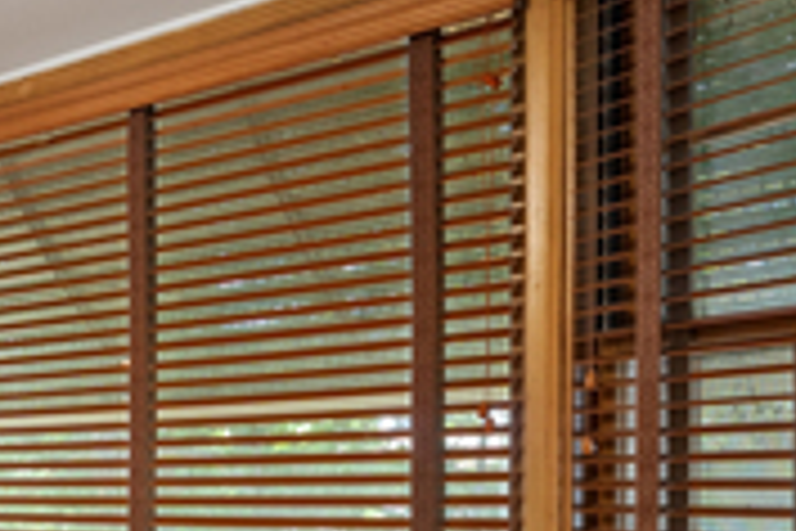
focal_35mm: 58
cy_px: 493
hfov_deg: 24.1
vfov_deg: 22.7
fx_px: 1282
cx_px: -495
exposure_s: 1/15
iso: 400
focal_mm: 16
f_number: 8
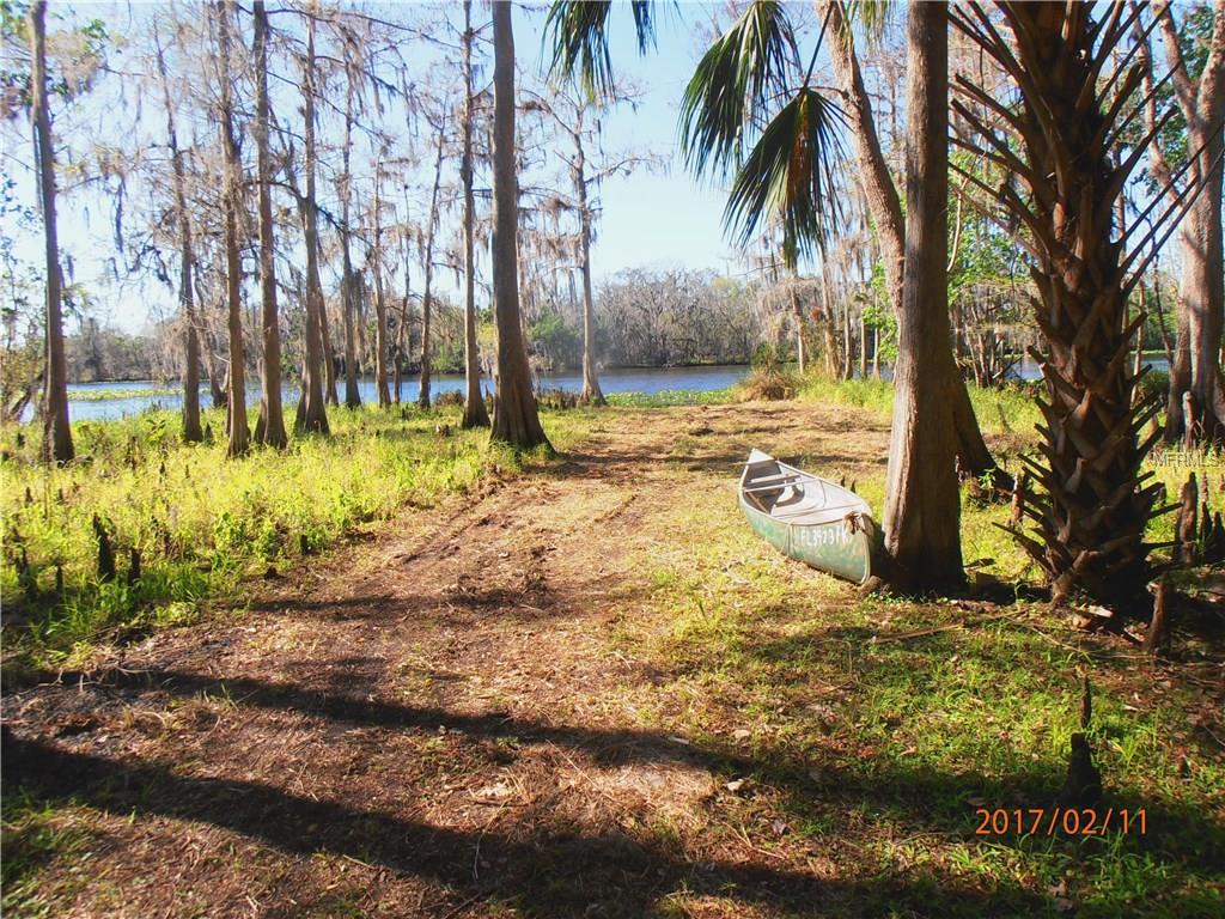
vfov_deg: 56.8
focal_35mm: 24
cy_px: 460
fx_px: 849
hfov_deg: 71.6
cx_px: 612
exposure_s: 1/80
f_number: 7.9
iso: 80
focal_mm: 4.2
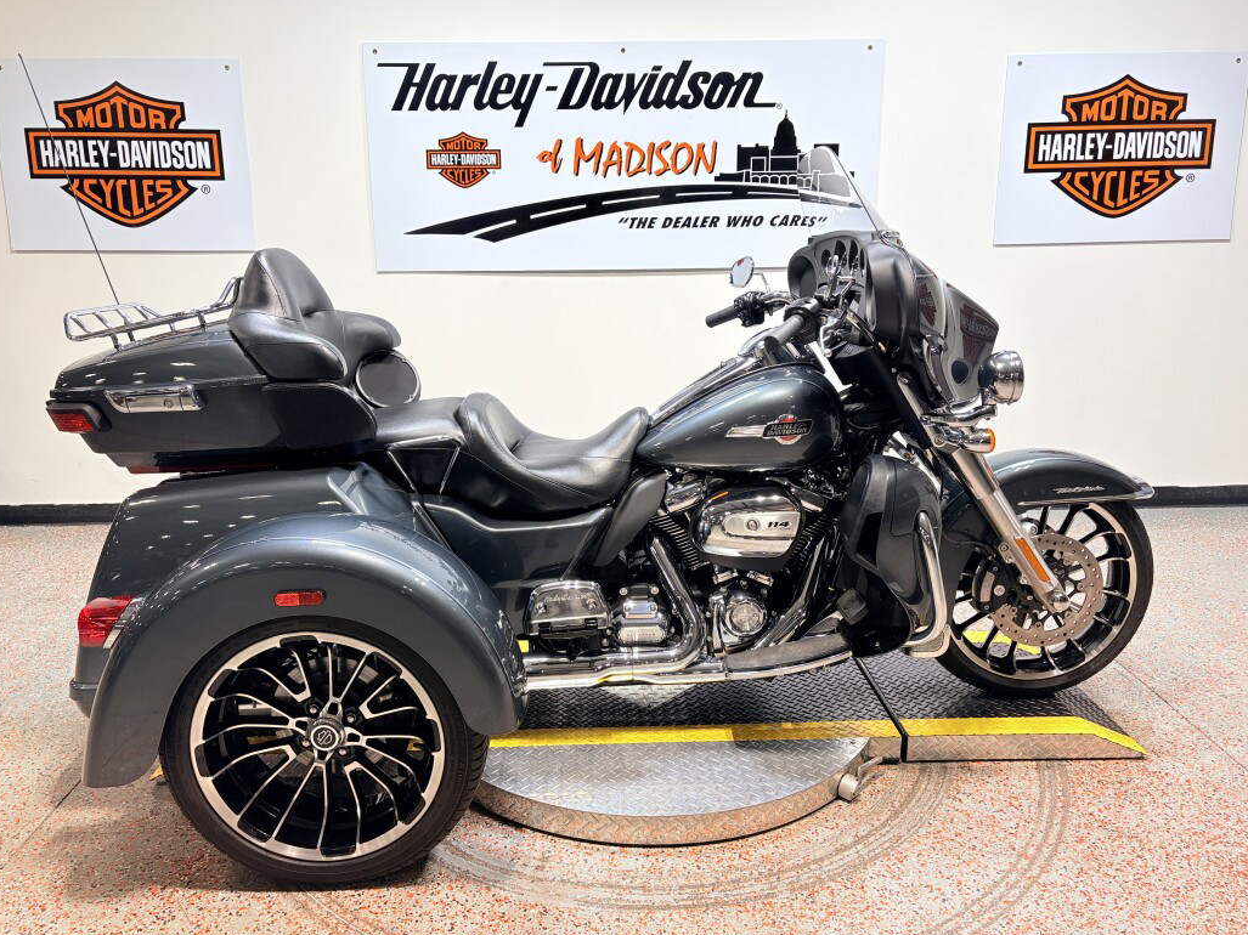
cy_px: 453
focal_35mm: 27
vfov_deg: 51.3
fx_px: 973
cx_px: 614
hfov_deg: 65.3
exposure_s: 1/120
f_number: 1.6
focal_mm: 5.96
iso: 50
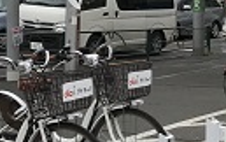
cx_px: 268
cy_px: 69
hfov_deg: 17.3
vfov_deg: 11.4
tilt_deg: -5.6
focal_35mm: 115
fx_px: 709
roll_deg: -1.4
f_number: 1.8
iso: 20
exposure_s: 1/626
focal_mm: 3.99
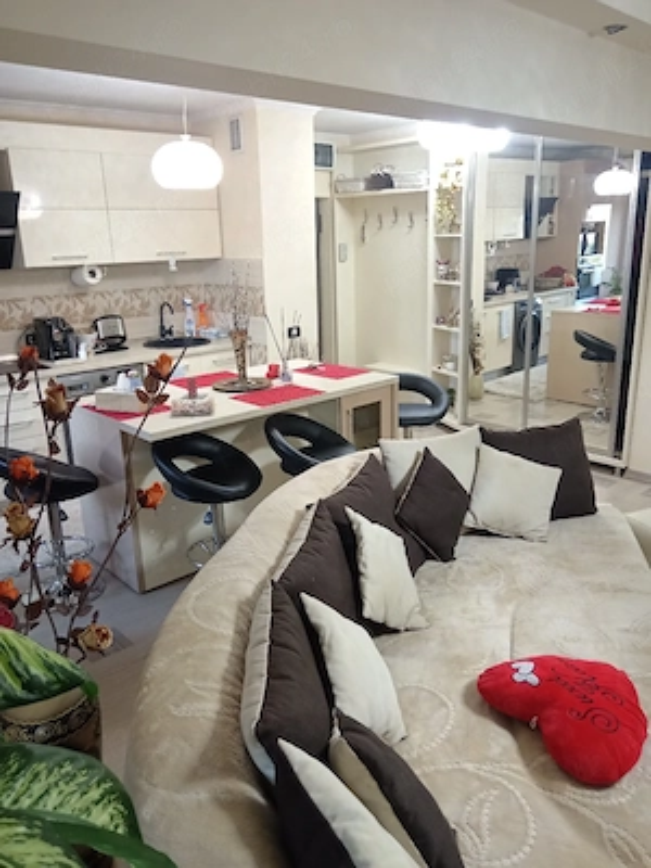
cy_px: 434
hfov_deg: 51.4
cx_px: 326
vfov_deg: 65.3
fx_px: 677
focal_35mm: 27
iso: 1260
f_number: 1.9
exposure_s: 1/33.3
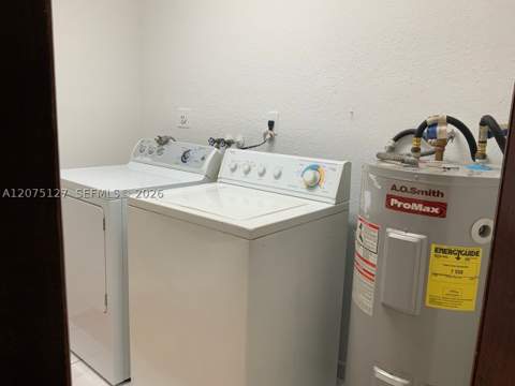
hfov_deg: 61.7
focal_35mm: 29
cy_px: 193
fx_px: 431
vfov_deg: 48.2
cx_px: 258
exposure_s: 1/60
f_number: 1.8
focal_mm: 3
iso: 50
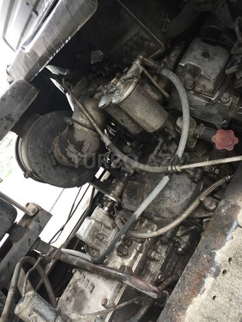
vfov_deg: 61.7
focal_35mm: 29
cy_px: 161
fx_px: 270
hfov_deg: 48.2
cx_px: 121
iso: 50
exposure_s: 1/33
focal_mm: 4.15
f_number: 2.2
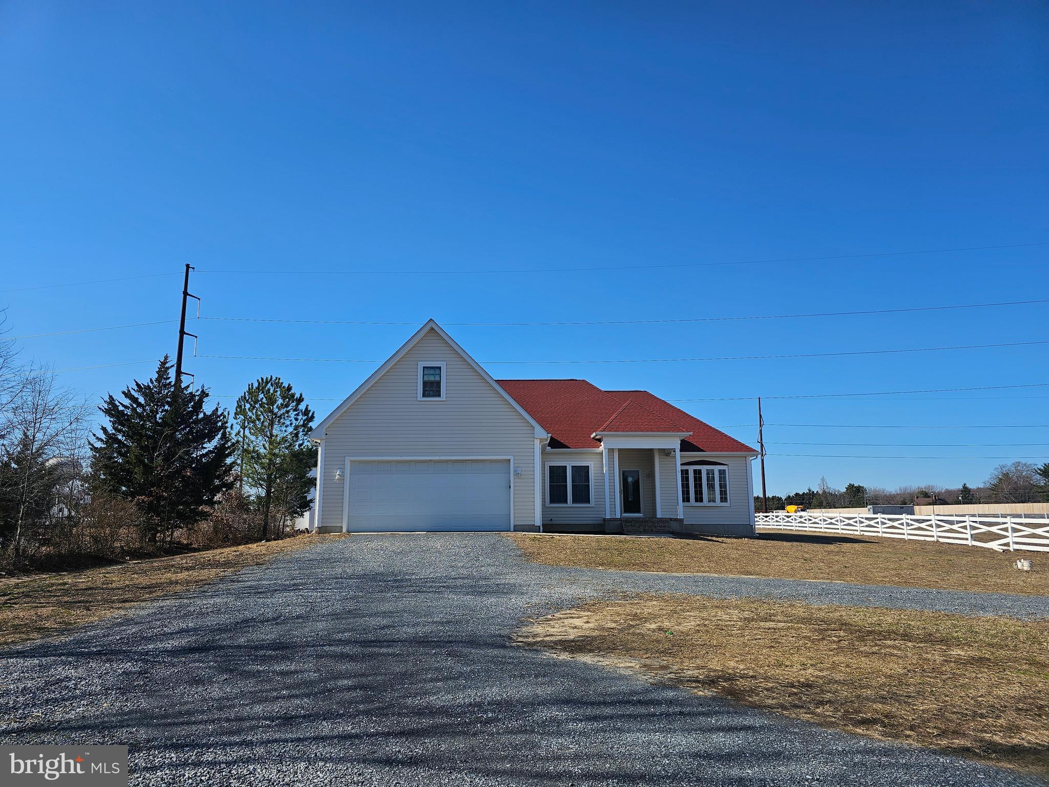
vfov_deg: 58.9
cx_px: 524
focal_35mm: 23
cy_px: 394
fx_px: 697
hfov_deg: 73.9
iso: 16
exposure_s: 1/1445
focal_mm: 6.3
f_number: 1.7
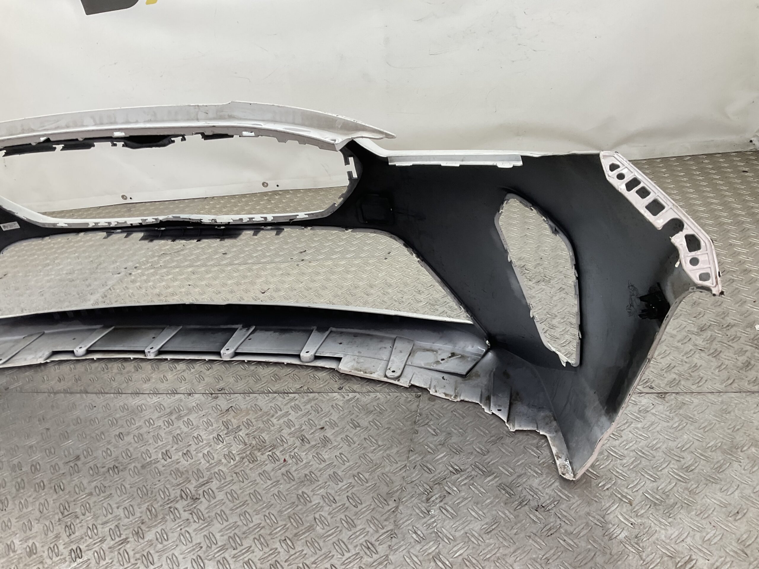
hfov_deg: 61.7
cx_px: 380
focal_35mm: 29
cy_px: 284
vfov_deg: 48.2
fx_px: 636
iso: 32
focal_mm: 3
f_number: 1.8
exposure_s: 1/120
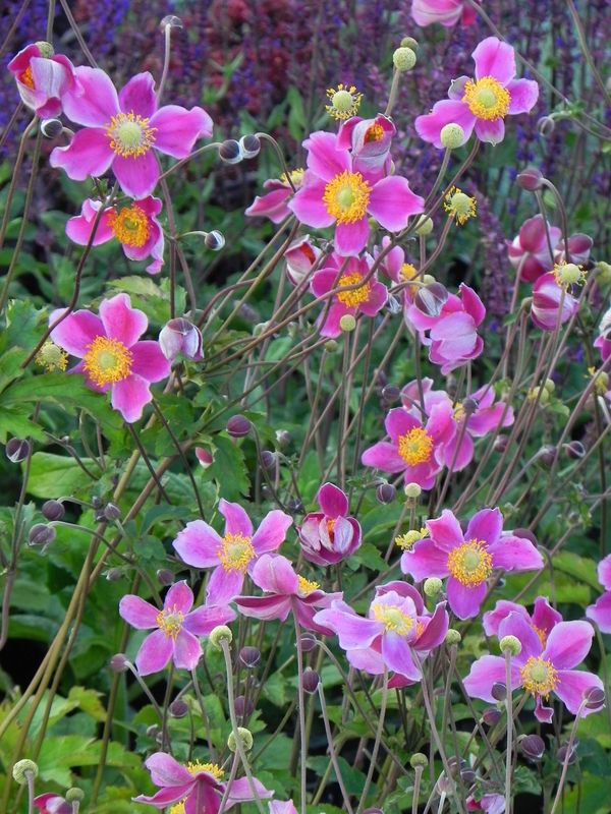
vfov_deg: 9.3
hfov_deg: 7.0
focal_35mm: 212
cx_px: 306
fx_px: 4989
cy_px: 407
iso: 160
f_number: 5
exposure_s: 1/20
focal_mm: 37.7
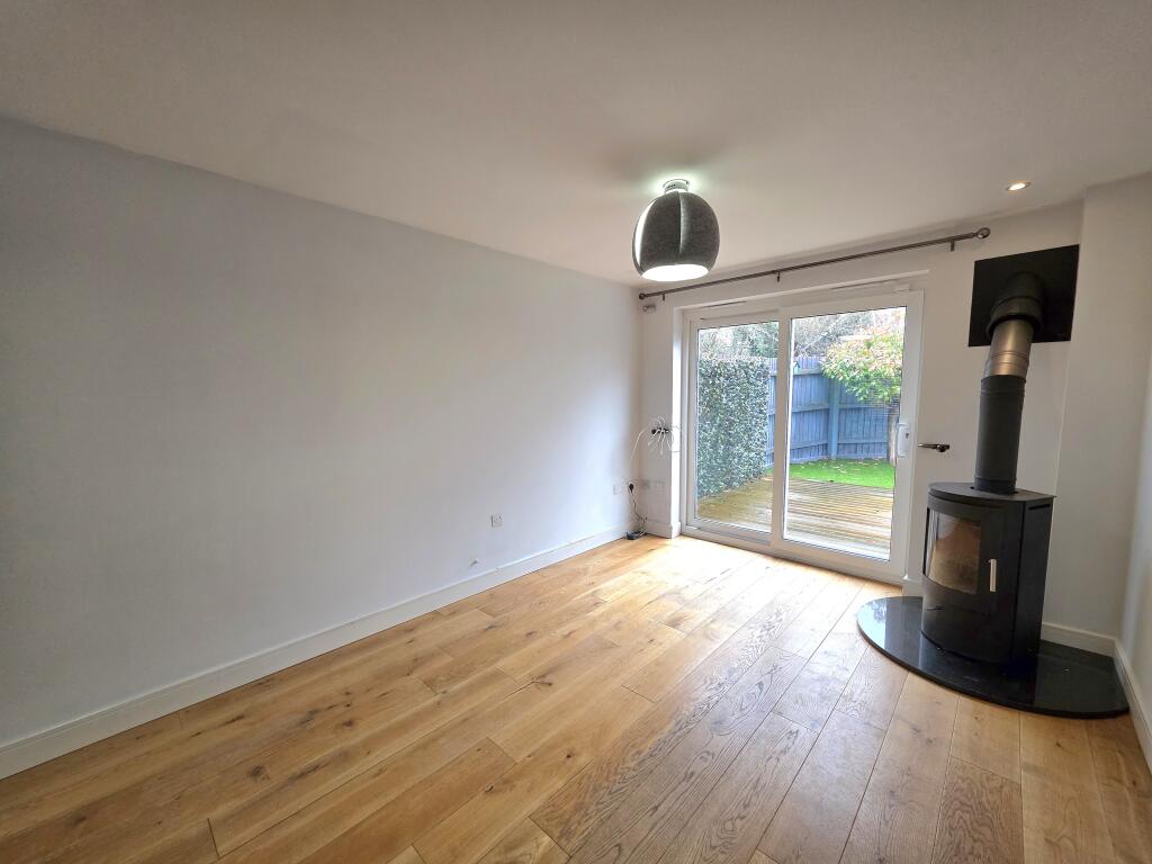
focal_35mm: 13
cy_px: 432
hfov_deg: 106.2
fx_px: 433
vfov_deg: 89.9
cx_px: 576
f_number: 1.9
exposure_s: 1/101
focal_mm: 2.2
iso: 200
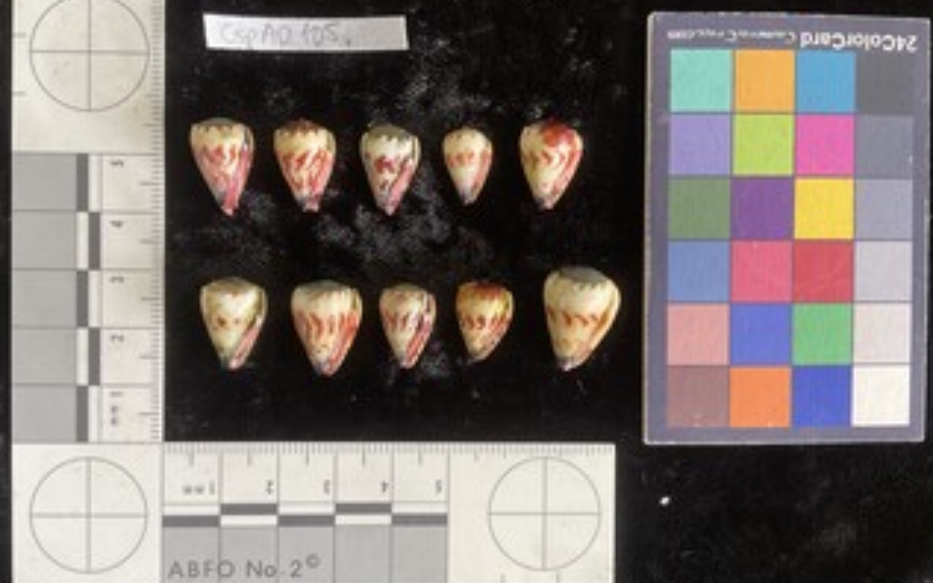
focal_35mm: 34
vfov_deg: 37.3
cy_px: 302
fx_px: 864
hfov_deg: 56.7
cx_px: 444
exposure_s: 1/60
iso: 50
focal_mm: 3
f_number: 1.8
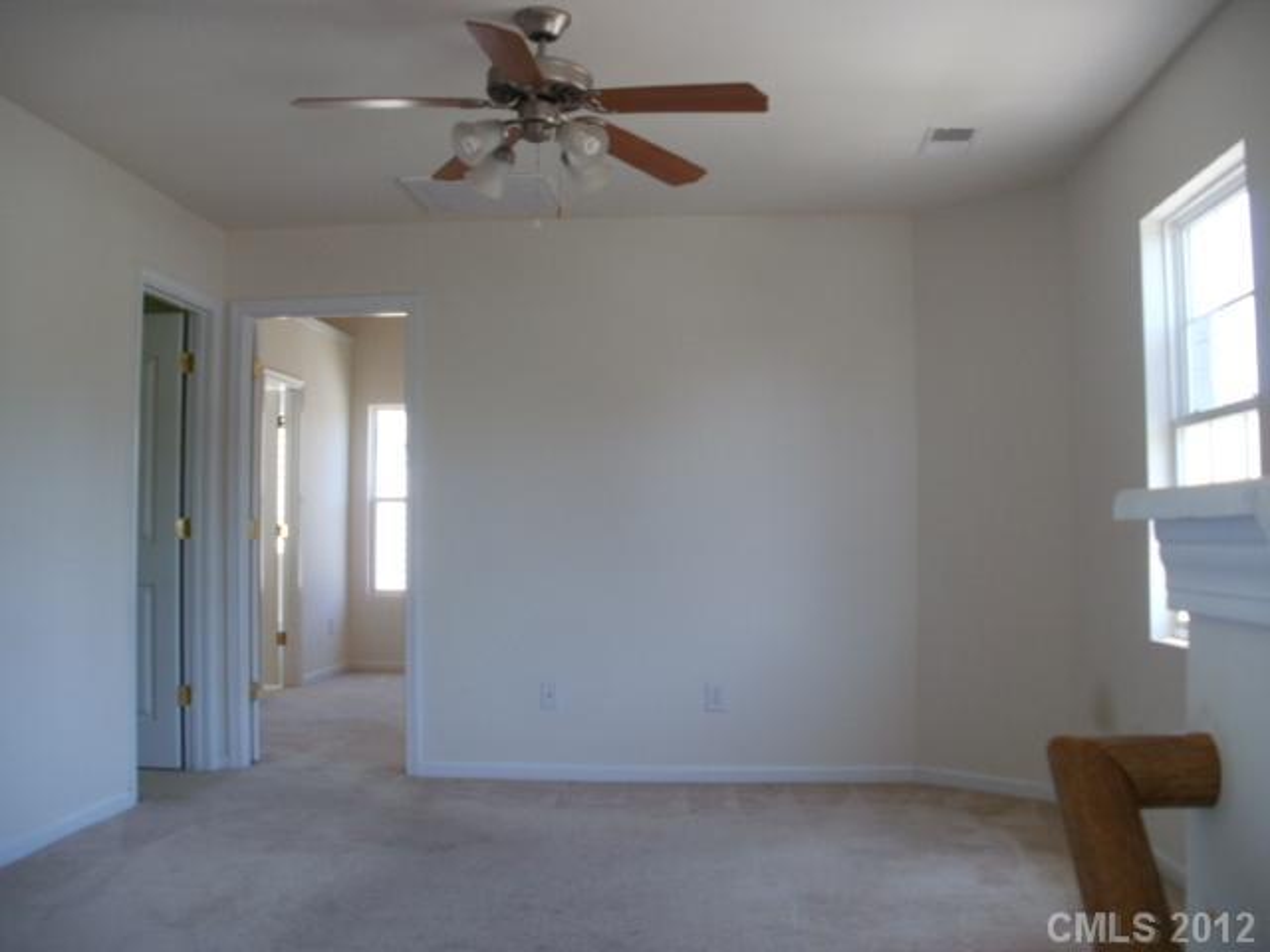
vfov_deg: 39.7
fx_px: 1321
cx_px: 635
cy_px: 476
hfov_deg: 51.4
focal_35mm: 36
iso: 100
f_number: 3.5
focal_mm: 6.3
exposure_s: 1/50
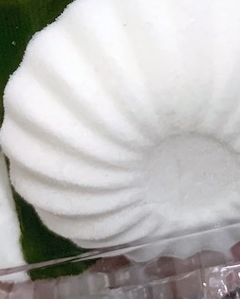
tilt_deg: -78.2
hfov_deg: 19.9
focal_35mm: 77
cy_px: 18
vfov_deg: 23.9
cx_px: 152
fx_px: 683
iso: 250
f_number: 1.8
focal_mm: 4.25
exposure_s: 1/50
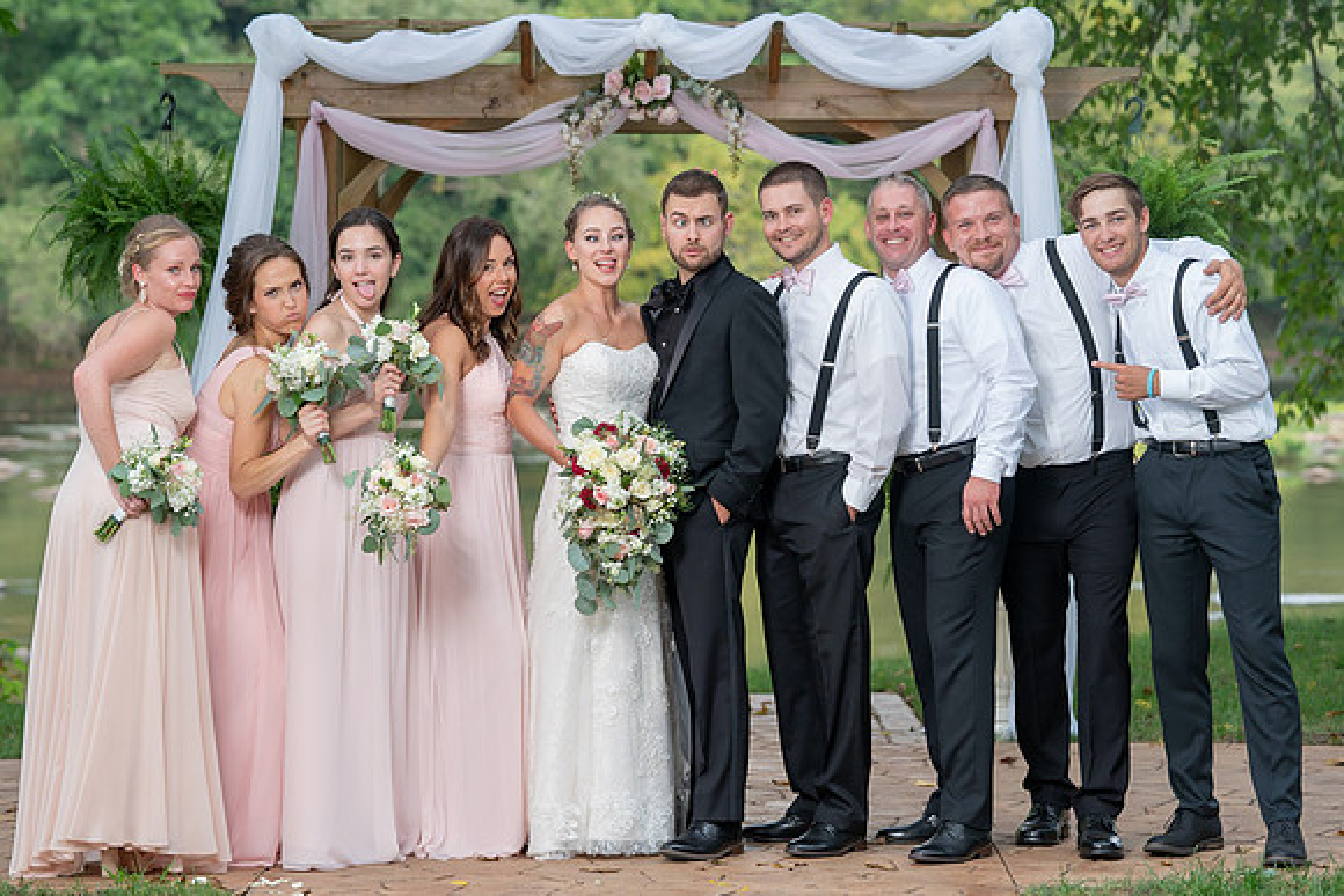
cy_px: 400
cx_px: 682
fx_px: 4130
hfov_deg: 18.5
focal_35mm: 111
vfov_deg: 12.4
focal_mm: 95
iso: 320
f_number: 4
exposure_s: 1/200
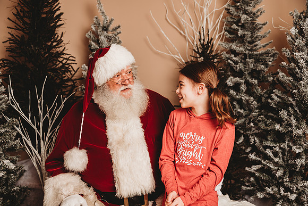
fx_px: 377
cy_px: 103
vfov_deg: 30.5
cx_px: 154
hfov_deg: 44.5
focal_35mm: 44
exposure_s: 1/160
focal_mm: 44
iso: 100
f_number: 4
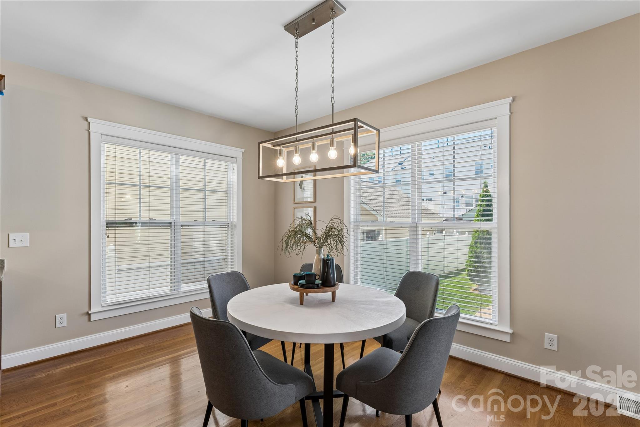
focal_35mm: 16
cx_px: 320
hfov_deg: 96.4
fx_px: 286
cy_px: 214
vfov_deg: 73.4
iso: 400
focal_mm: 16.1
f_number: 13
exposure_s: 1/25
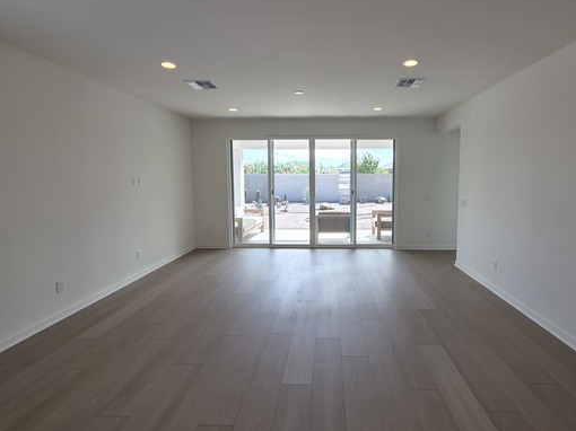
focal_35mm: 17
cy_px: 203
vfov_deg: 74.6
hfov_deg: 90.7
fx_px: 283
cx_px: 321
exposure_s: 1/120
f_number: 1.9
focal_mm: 2.2
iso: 20
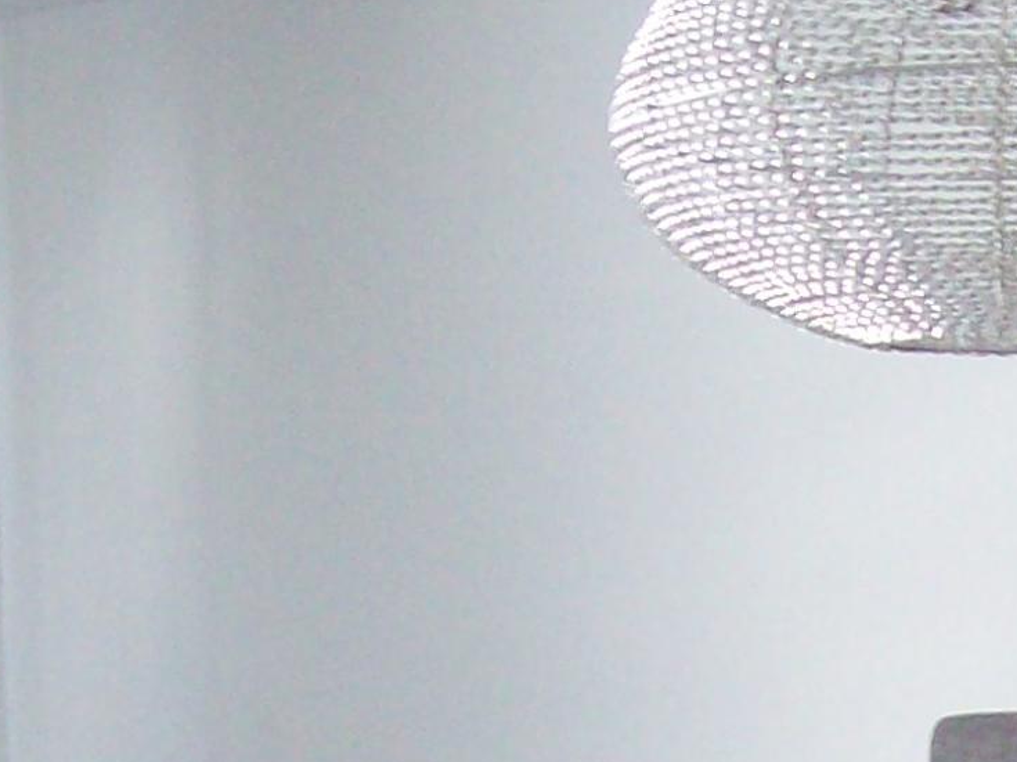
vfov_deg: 9.7
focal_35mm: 147
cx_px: 863
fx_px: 4318
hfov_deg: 13.3
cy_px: 1264
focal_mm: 6
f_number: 2.7
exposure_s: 1/14.3
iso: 160
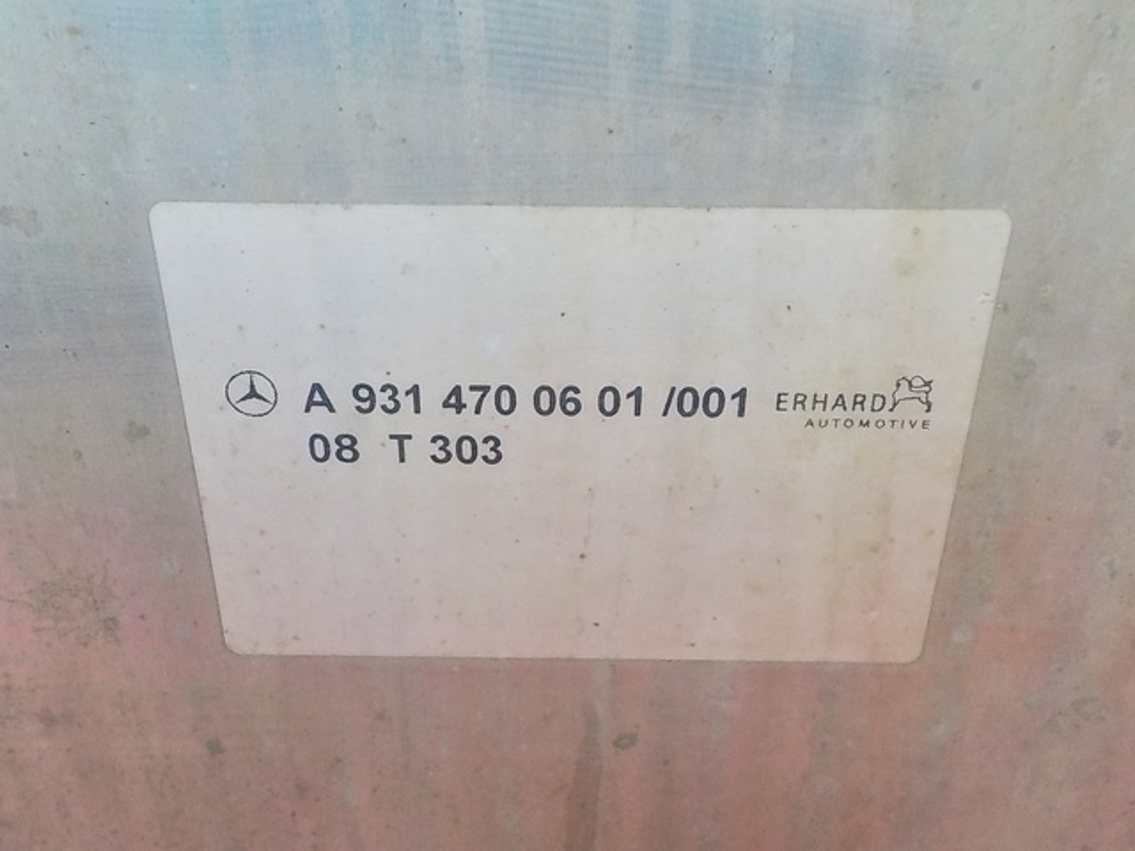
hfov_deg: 60.0
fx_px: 984
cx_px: 568
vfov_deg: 46.8
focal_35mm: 30
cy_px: 426
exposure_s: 1/25
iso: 800
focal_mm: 4.1
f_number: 3.3
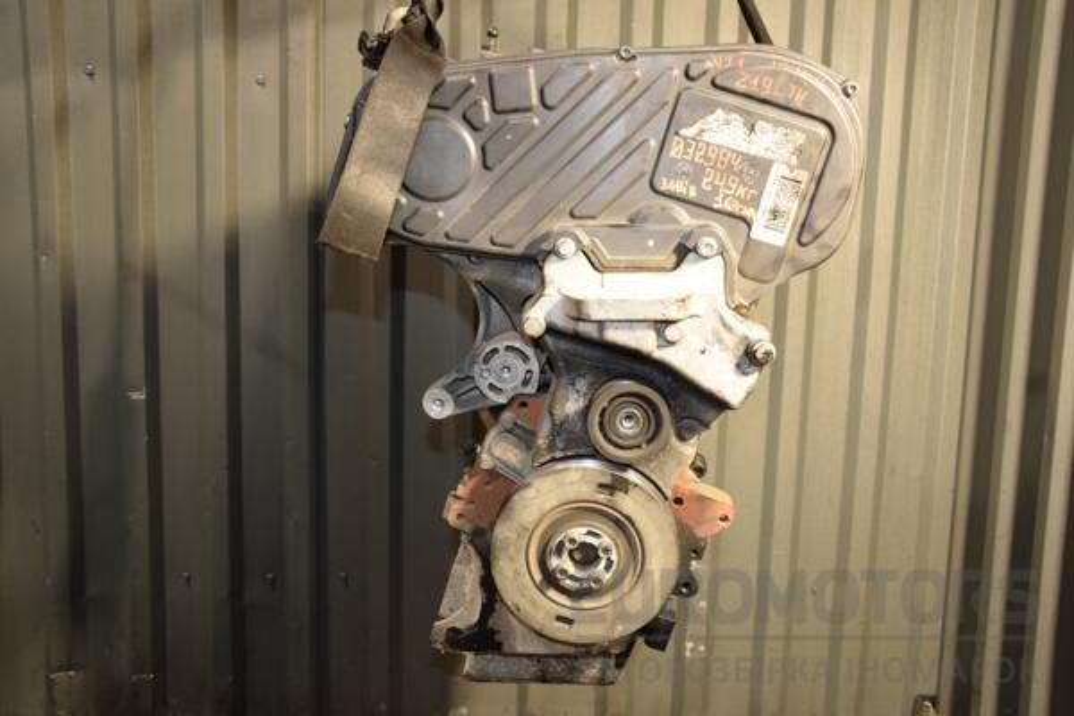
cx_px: 537
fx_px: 1074
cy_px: 358
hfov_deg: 53.1
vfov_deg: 36.9
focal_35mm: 36
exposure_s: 1/80
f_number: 5
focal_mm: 24
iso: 800
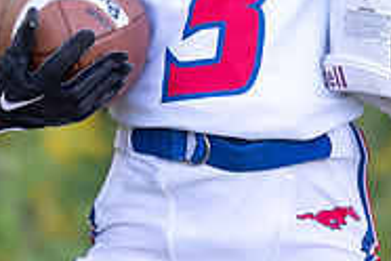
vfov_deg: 2.6
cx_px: 250
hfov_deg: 3.9
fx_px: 5778
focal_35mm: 532
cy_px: -136
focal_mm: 171
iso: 250
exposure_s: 1/320
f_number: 2.8
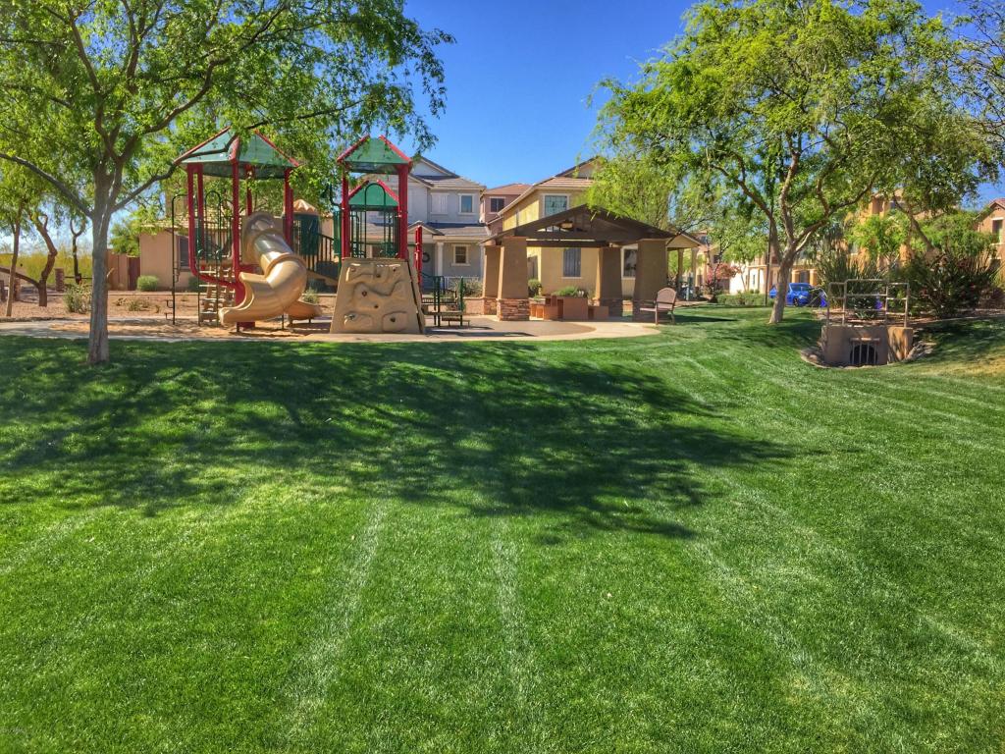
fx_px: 842
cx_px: 502
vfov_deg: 48.2
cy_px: 377
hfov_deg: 61.7
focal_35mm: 29
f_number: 2.2
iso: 32
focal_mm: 4.15
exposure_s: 1/964
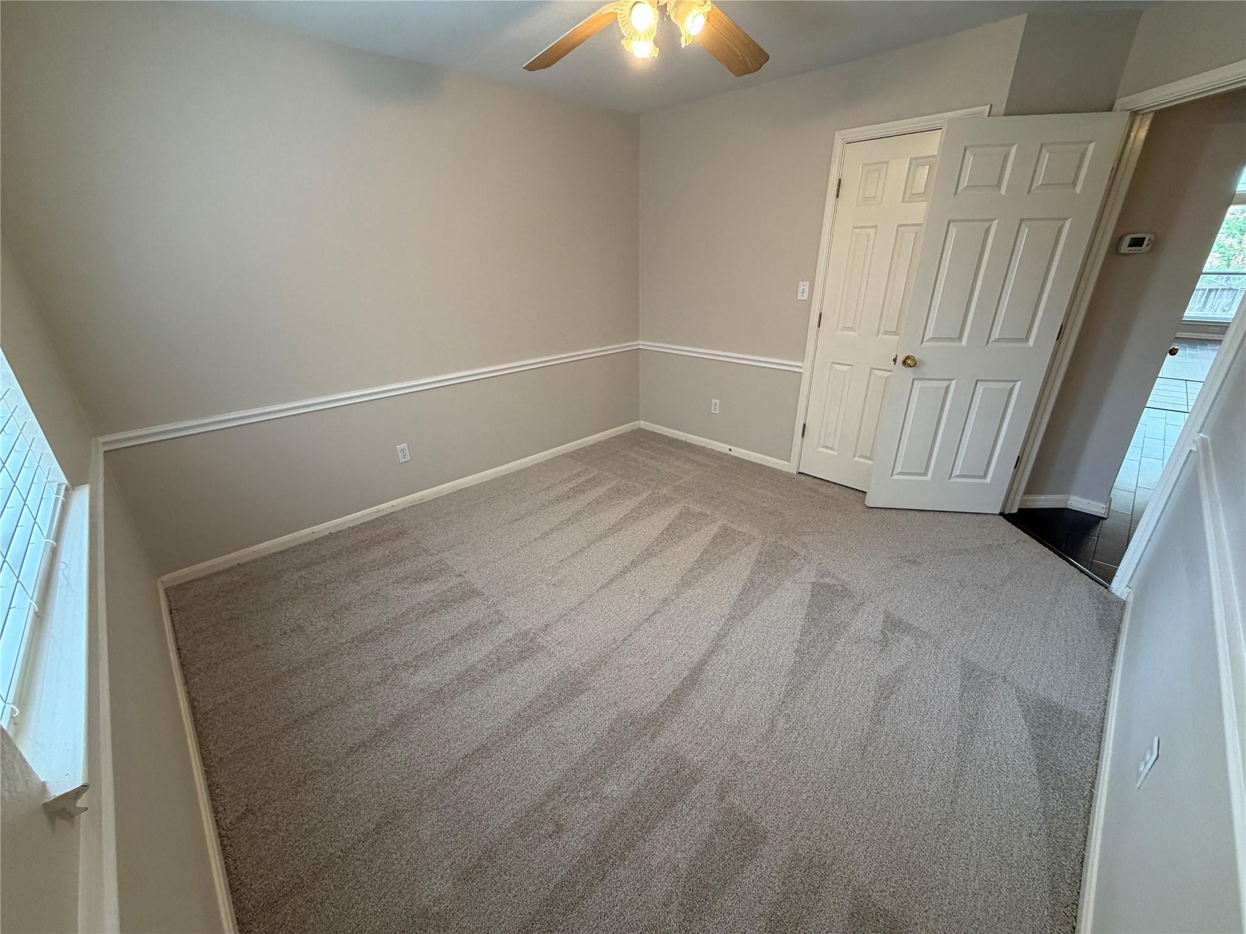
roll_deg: +1.1
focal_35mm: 14
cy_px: 467
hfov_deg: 102.1
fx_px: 504
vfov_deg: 85.7
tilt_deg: -22.8
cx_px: 623
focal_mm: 2.22
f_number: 2.2
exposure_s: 1/60
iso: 160
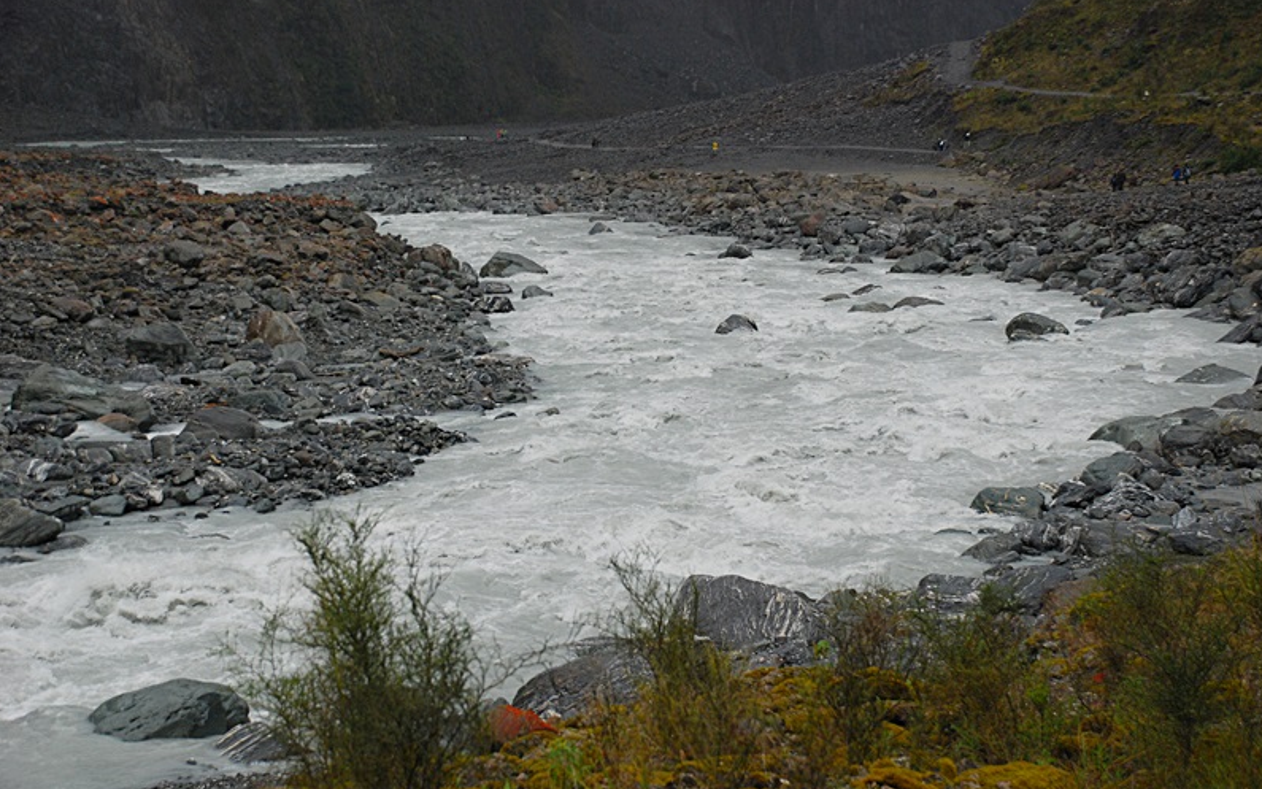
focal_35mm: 74
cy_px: 406
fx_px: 2545
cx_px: 633
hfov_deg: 27.8
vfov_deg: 17.6
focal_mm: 48
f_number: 5.6
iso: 400
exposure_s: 1/1600
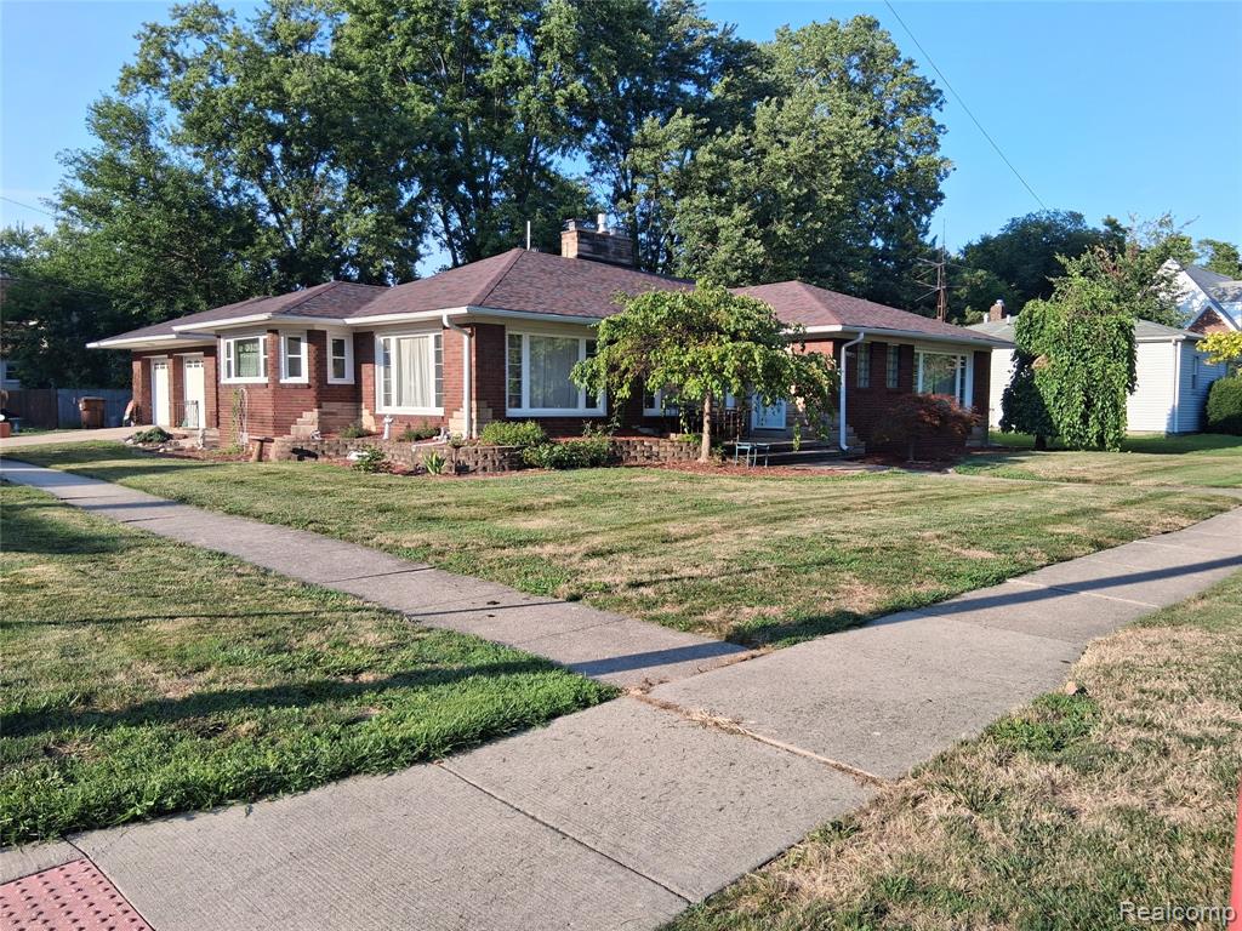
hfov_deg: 67.3
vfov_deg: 53.1
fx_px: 933
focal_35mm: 26
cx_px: 621
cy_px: 466
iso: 25
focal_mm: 3.98
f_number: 1.8
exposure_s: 1/310
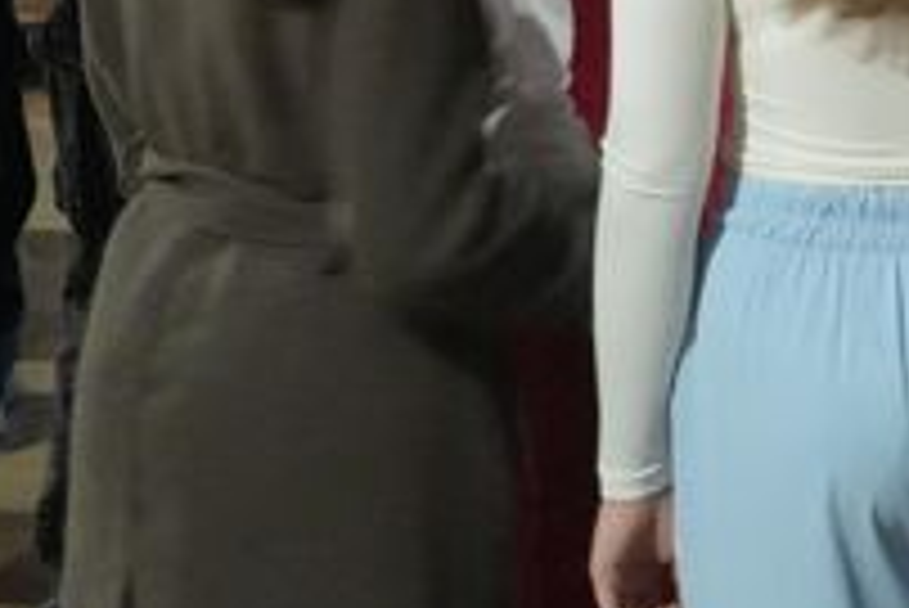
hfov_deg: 4.8
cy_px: -601
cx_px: 1238
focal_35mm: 430
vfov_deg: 3.2
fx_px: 10865
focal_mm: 85
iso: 12800
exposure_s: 1/13
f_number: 13
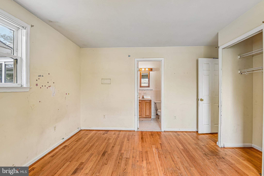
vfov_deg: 73.7
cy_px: 88
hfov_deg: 96.7
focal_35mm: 16
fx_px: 117
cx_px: 132
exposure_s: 1/13
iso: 400
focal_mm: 16
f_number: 8
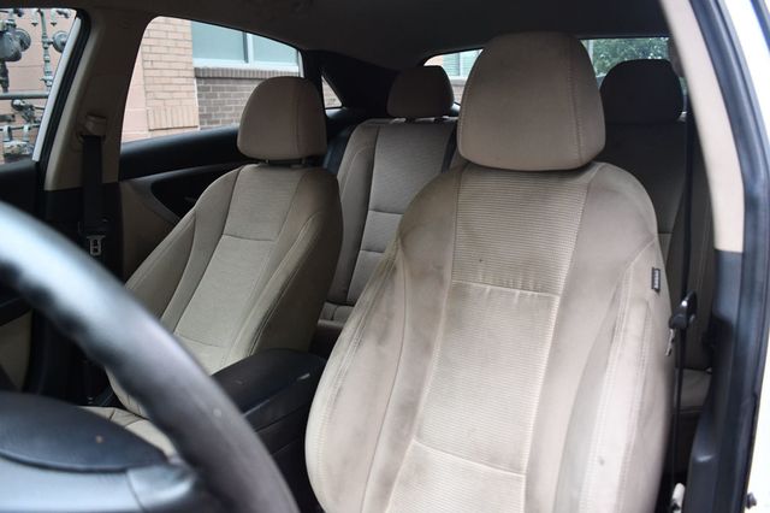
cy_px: 256
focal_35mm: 30
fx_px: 641
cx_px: 385
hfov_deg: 62.0
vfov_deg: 43.6
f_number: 3.5
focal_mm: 20
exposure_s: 1/125
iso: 1250
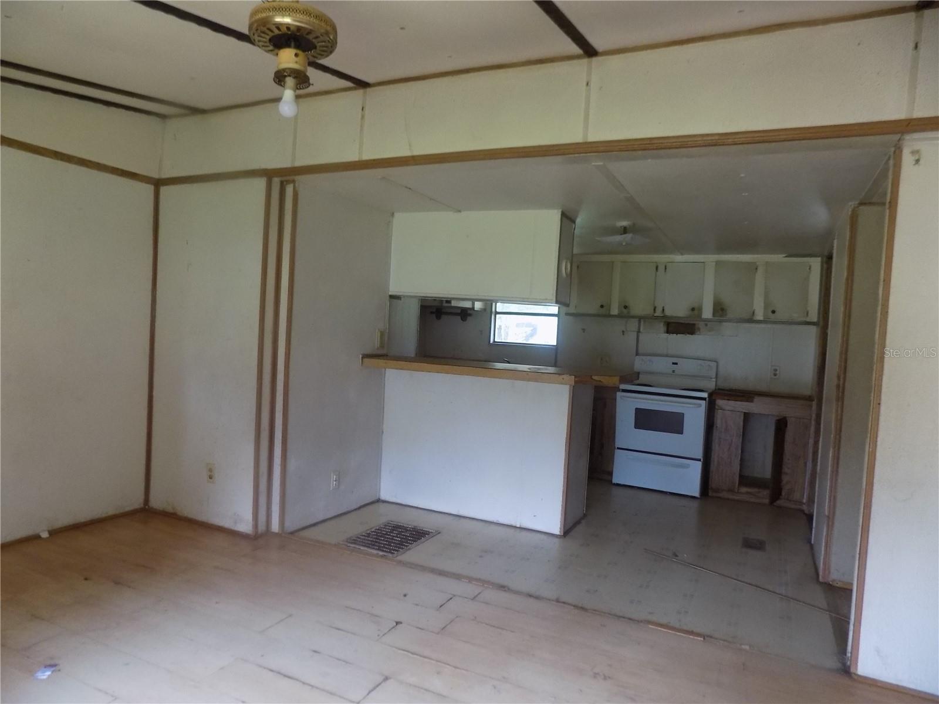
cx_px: 470
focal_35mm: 23
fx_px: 624
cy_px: 352
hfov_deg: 73.9
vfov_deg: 58.9
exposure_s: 1/30
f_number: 3.1
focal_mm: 4
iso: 180
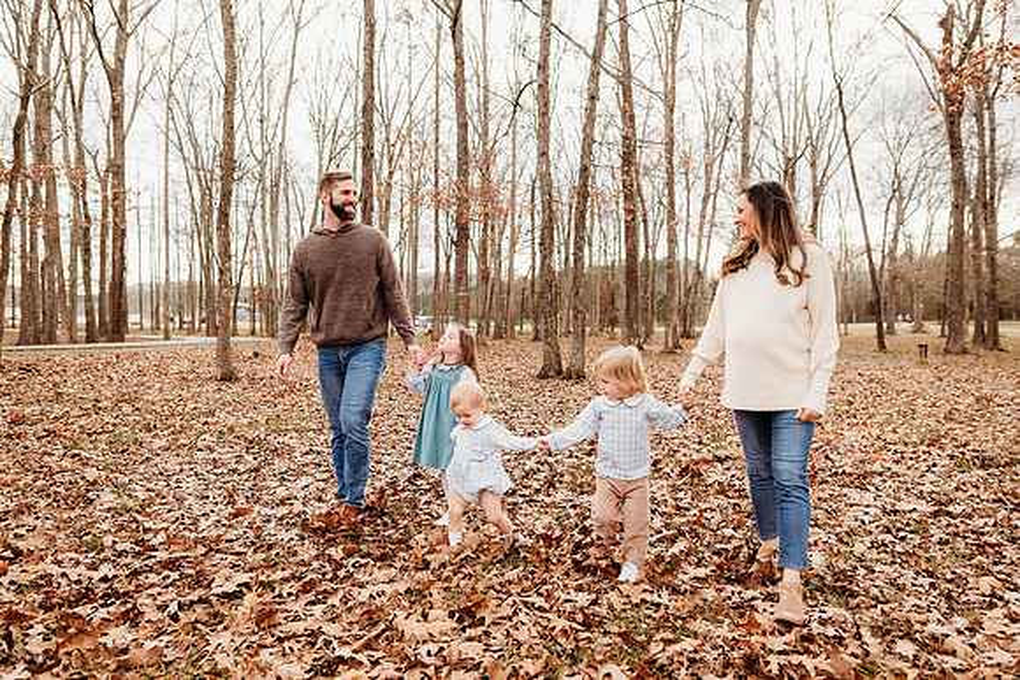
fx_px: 680
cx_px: 510
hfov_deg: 73.7
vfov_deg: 53.2
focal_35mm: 24
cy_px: 340
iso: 160
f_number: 3.2
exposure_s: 1/250
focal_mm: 24
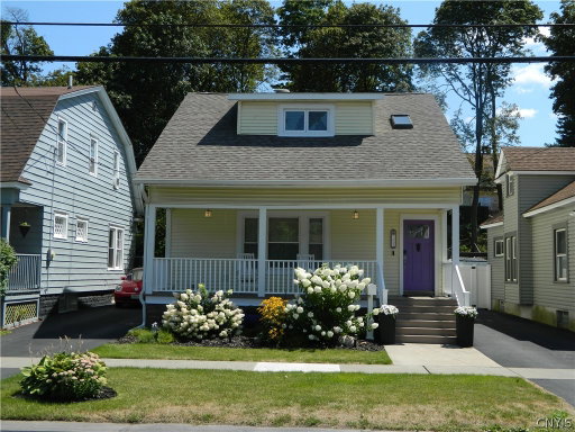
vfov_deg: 35.1
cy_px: 216
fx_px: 681
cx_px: 288
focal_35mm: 41
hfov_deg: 45.8
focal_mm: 7.3
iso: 80
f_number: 3.5
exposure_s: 1/800
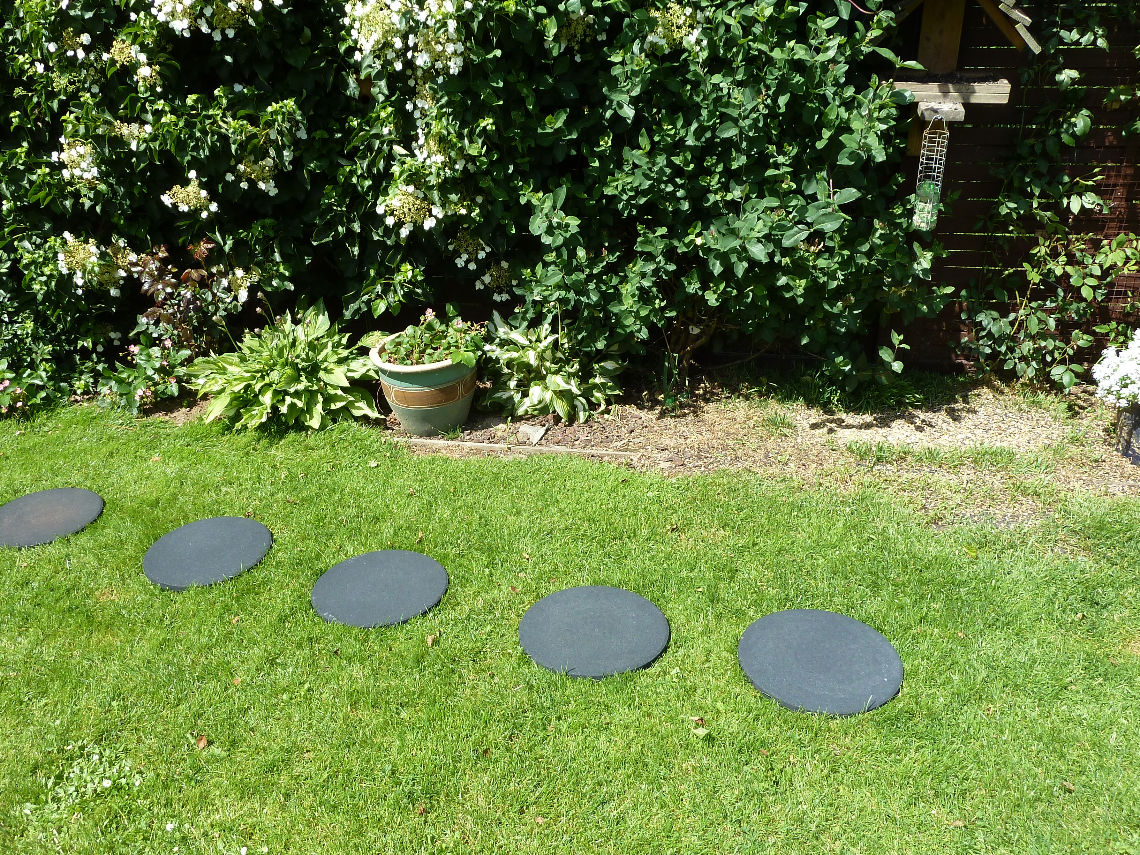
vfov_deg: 49.7
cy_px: 469
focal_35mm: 28
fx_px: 922
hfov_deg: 63.2
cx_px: 503
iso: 80
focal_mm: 4.1
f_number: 4
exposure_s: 1/250
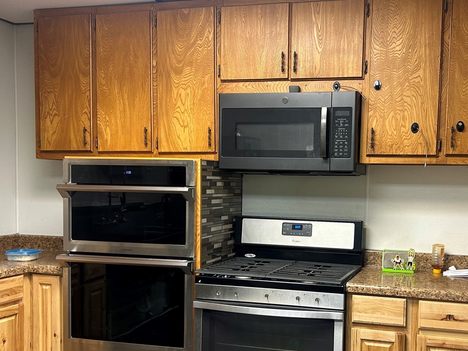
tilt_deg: -3.4
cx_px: 293
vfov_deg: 34.2
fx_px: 568
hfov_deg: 44.4
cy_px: 210
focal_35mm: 42
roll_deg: -0.8
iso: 100
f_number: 1.5
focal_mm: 5.7
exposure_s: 1/42
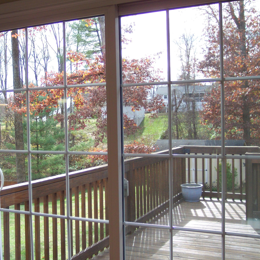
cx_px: 100
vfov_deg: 37.6
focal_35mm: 45
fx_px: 382
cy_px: 130
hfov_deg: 37.4
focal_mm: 8
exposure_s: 1/250
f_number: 2.8
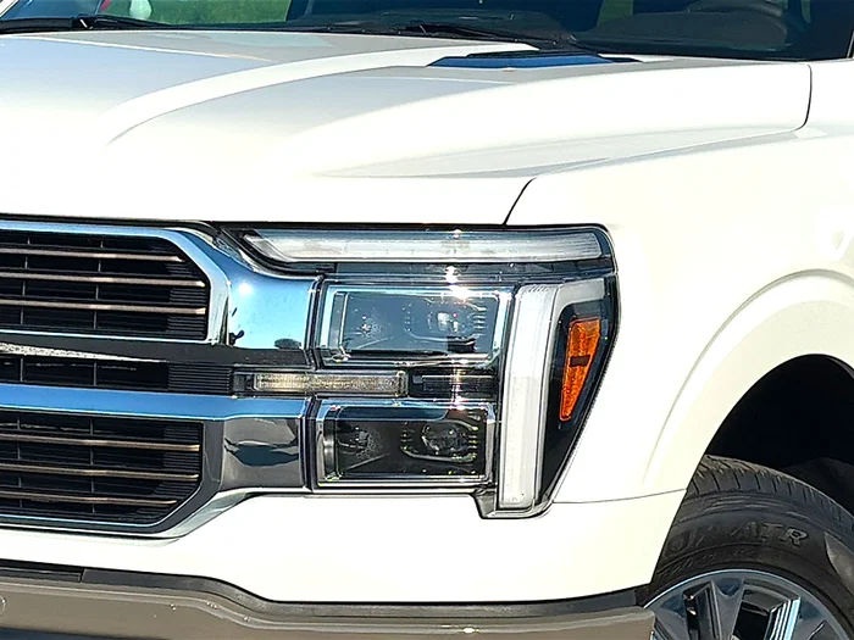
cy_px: 320
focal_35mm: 100
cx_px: 427
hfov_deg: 19.6
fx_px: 2467
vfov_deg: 14.8
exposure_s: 1/8333
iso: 64
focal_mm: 6.86
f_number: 1.78
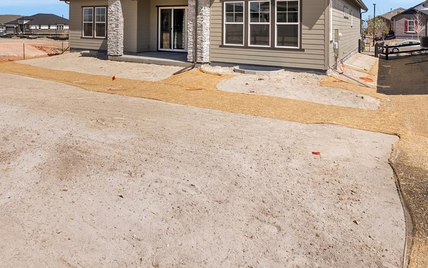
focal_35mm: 27
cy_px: 43
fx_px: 315
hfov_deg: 67.9
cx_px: 178
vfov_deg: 43.2
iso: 200
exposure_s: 1/800
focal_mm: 16
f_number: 8
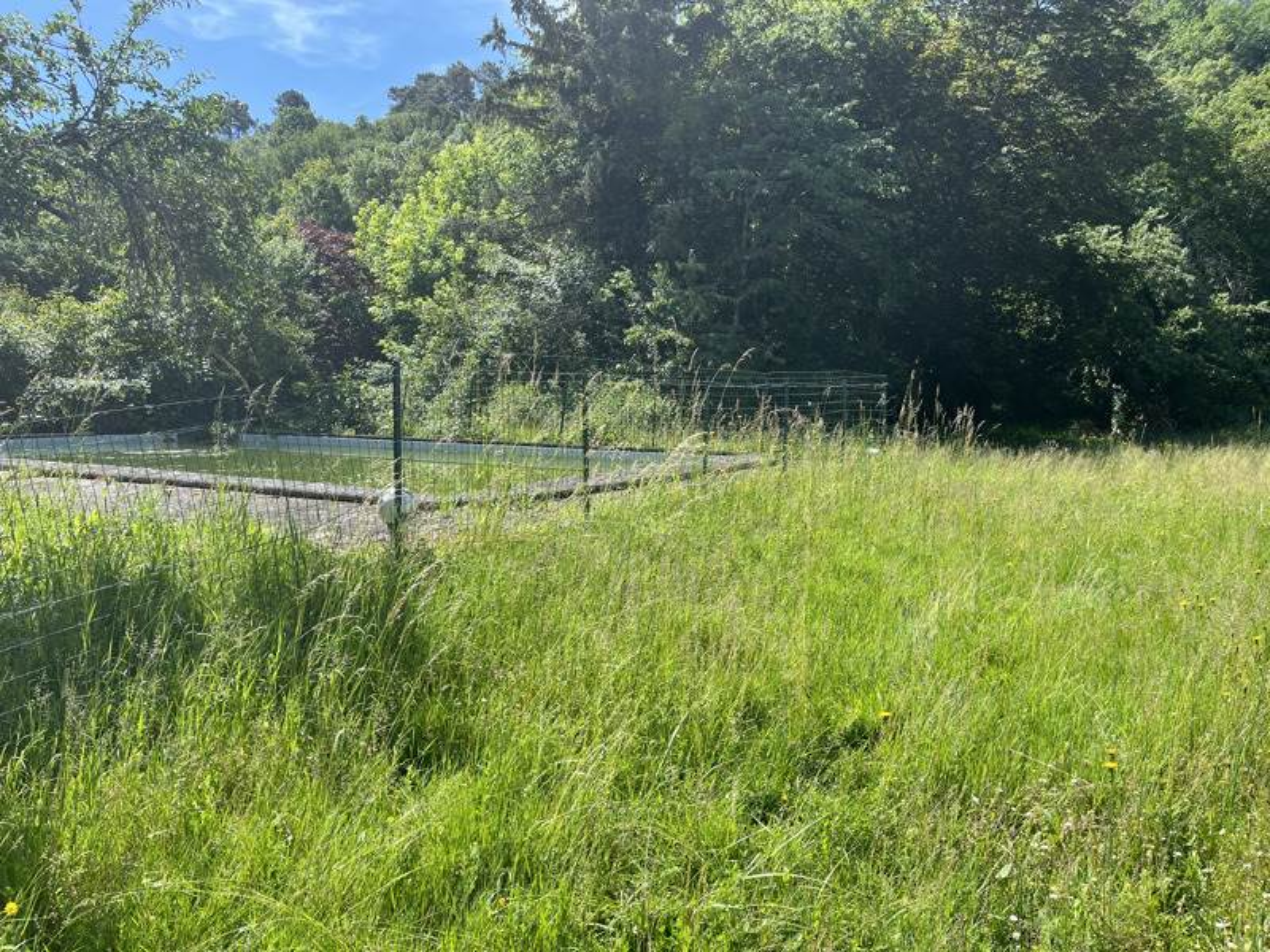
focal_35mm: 26
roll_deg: -0.7
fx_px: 954
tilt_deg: -6.7
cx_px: 635
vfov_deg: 53.1
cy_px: 476
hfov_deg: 67.3
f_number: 1.6
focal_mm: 5.1
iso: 50
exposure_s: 1/1458
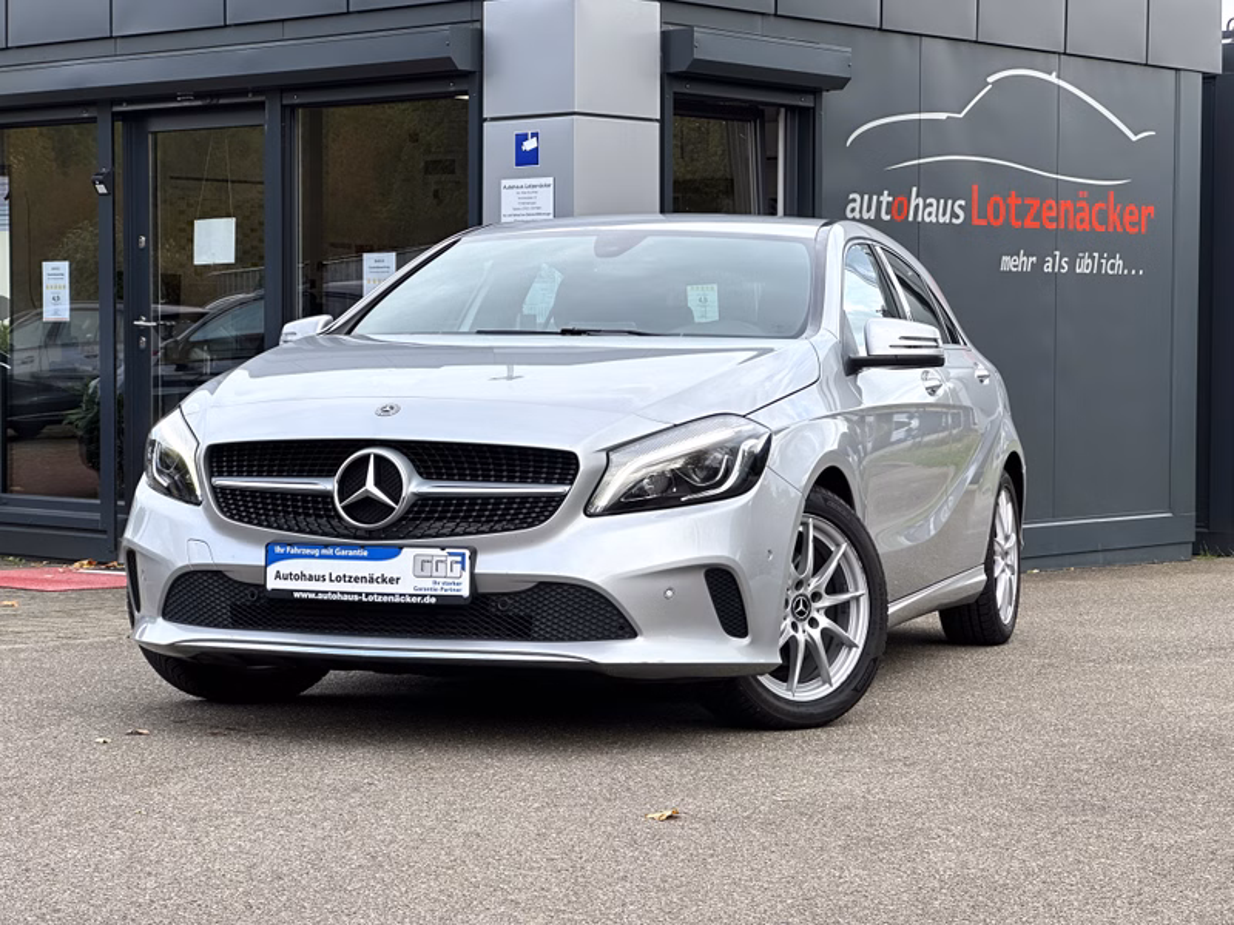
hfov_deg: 25.3
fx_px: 2745
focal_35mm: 77
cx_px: 617
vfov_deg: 19.1
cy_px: 462
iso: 32
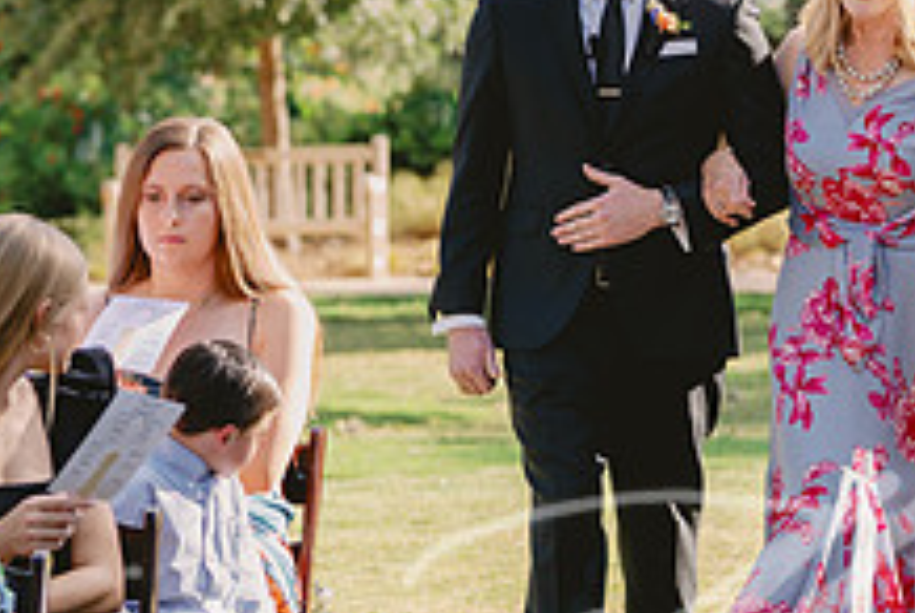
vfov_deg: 4.7
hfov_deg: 7.0
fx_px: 7432
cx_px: 818
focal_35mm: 292
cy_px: 183
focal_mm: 110
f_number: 4
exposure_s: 1/250
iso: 200
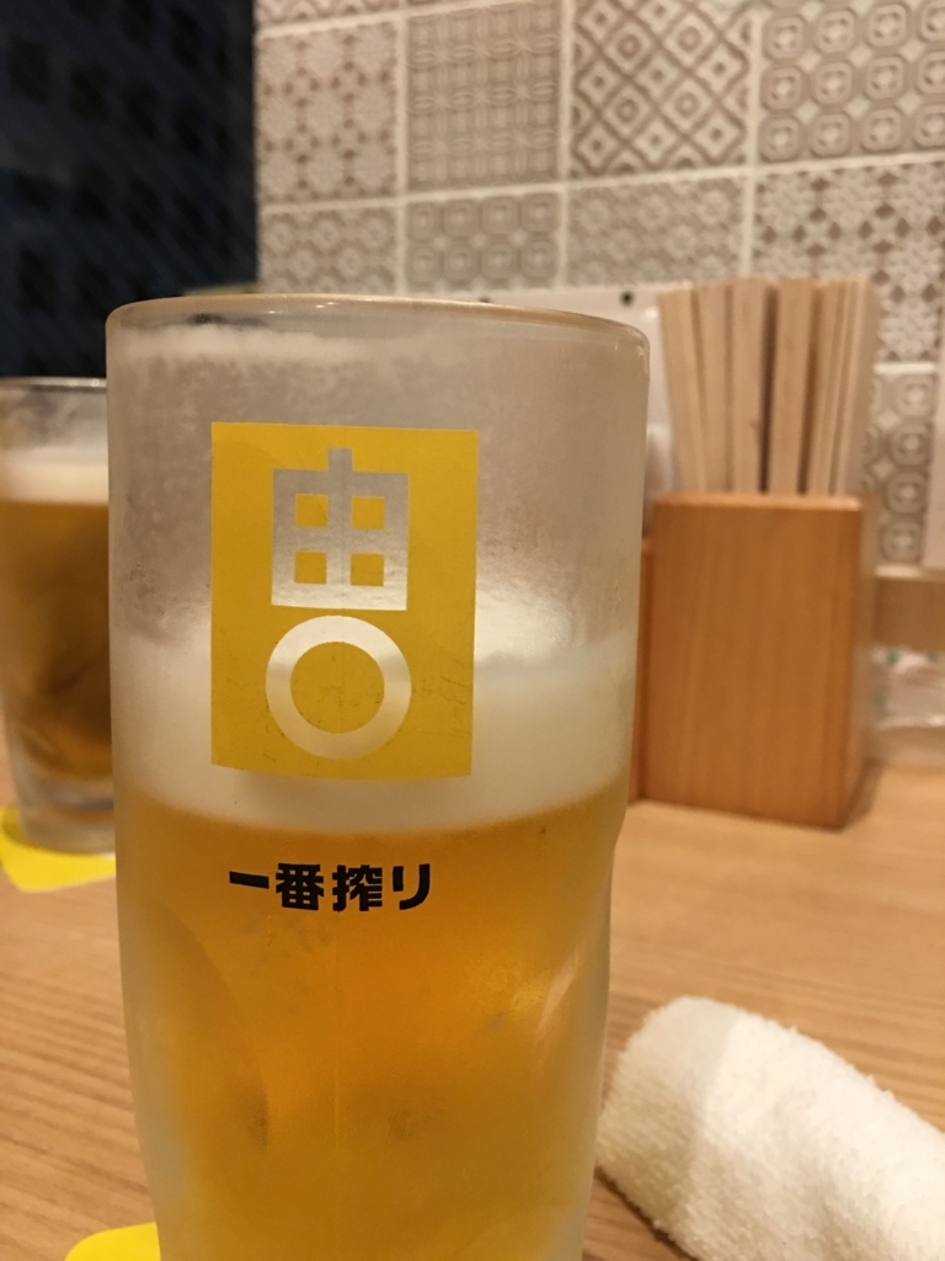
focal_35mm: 29
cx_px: 472
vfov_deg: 61.7
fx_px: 1056
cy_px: 630
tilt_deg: -9.4
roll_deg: -0.8
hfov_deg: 48.2
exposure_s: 1/15
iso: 100
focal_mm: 4.15
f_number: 2.2
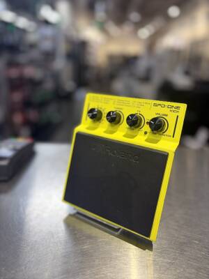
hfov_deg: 53.1
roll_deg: -0.5
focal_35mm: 26
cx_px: 104
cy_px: 140
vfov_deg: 67.3
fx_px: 209
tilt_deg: -18.7
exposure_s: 1/120
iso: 80
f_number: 1.6
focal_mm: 5.96
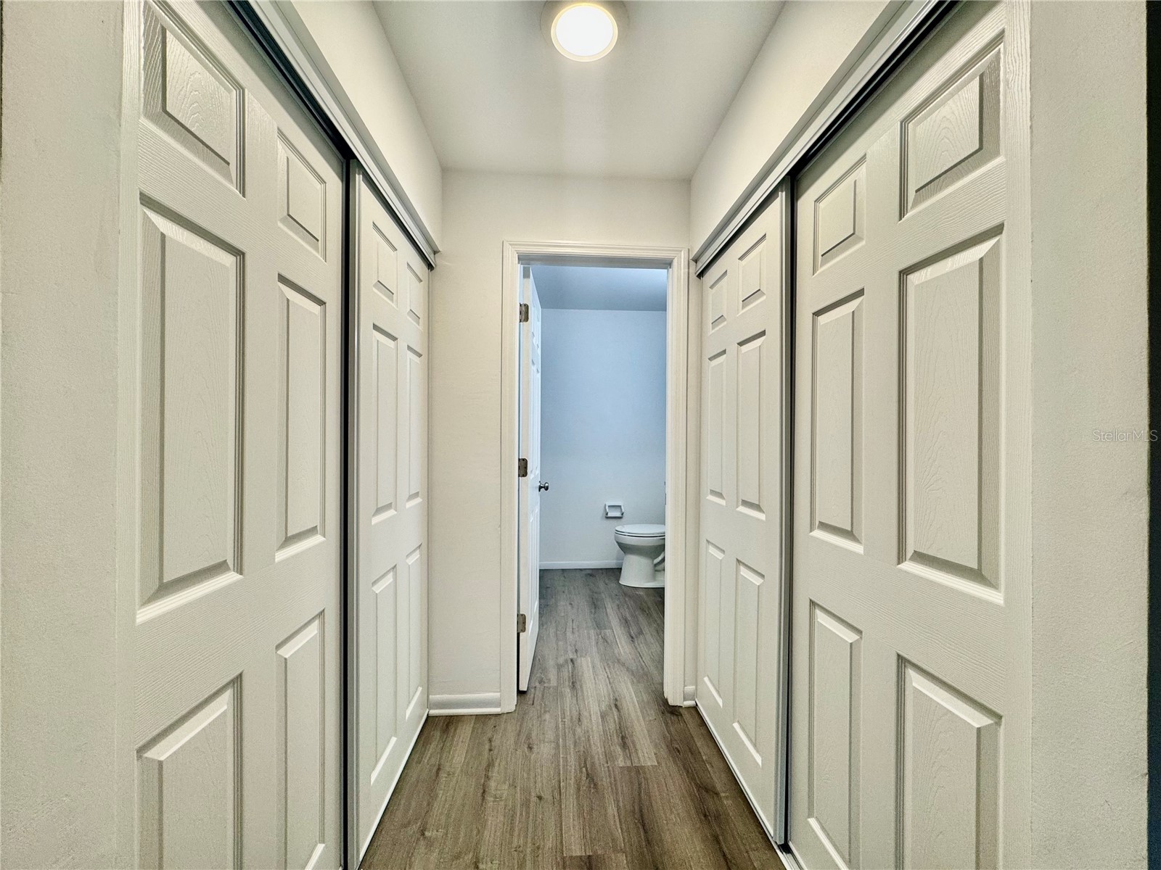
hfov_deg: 102.1
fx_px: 470
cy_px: 435
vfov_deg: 85.7
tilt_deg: +0.2
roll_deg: -0.2
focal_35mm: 14
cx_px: 580
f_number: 2.2
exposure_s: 1/120
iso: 100
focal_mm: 2.22
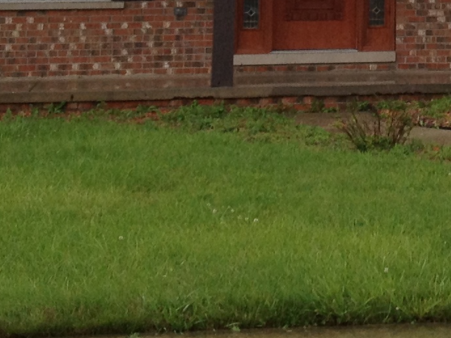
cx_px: 539
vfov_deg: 8.5
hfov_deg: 11.7
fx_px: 2163
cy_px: -312
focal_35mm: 166
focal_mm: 4.28
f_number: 2.4
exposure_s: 1/234
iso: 50
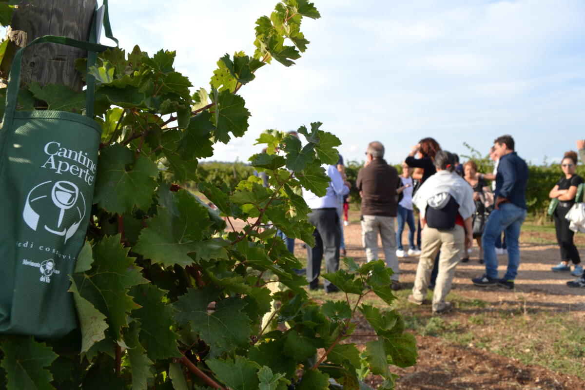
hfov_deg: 67.4
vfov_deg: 47.9
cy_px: 195
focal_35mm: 27
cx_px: 292
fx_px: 439
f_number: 6.3
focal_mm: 18
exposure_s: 1/160
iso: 100
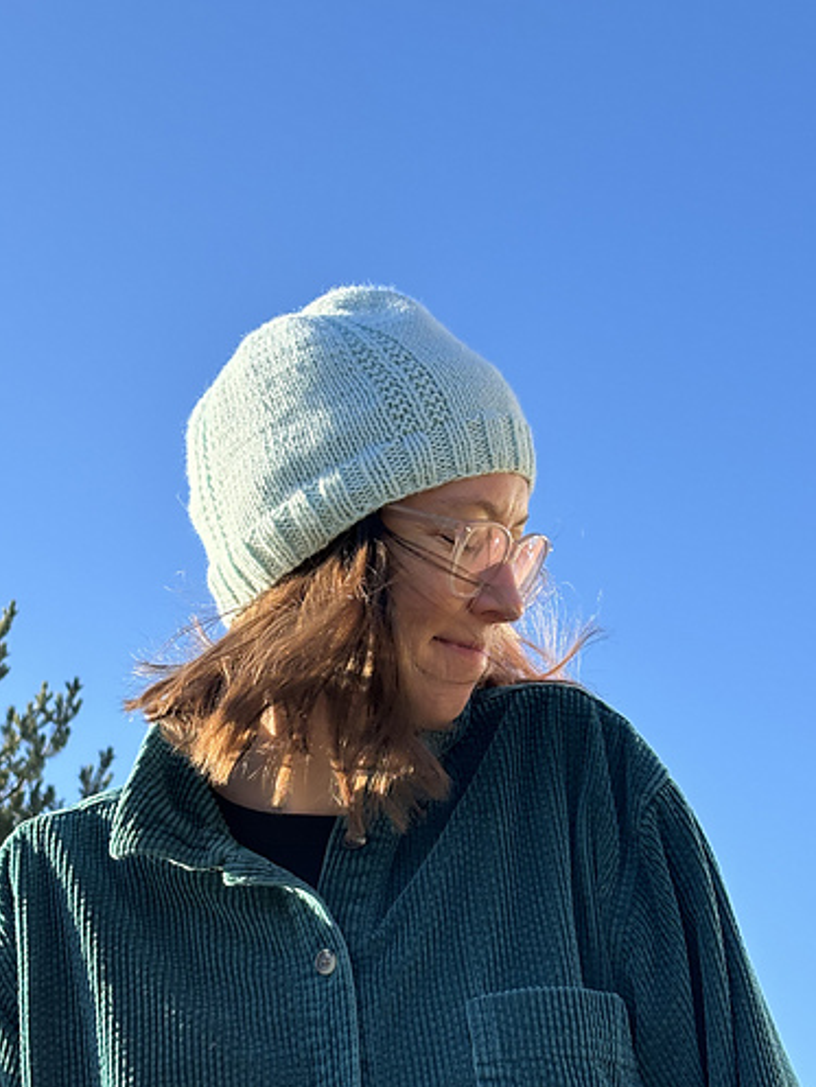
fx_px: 2105
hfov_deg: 21.9
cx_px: 400
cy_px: 628
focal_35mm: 67
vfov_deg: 28.9
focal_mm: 5.96
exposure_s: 1/831
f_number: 1.6
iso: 32
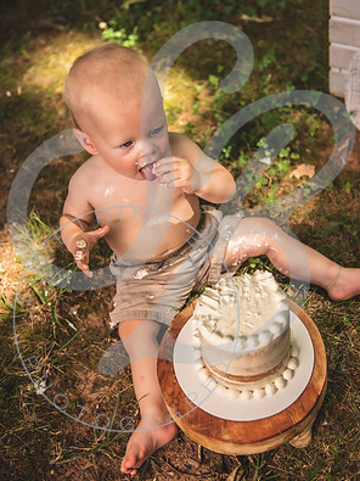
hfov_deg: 31.5
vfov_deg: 41.2
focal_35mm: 46
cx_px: 181
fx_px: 638
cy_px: 226
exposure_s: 1/400
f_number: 2.8
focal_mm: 42
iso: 200
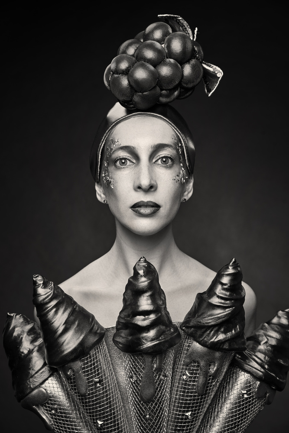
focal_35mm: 70
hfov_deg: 19.5
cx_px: 144
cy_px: 216
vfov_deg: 28.8
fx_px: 843
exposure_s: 1/125
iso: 100
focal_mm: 70
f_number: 7.1
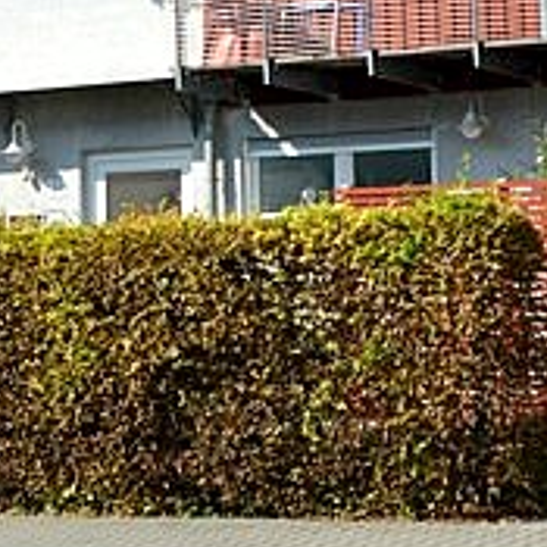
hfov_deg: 13.5
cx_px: 513
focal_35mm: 128
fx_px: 2288
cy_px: -231
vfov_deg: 13.0
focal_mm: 22
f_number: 8
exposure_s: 1/250
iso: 100
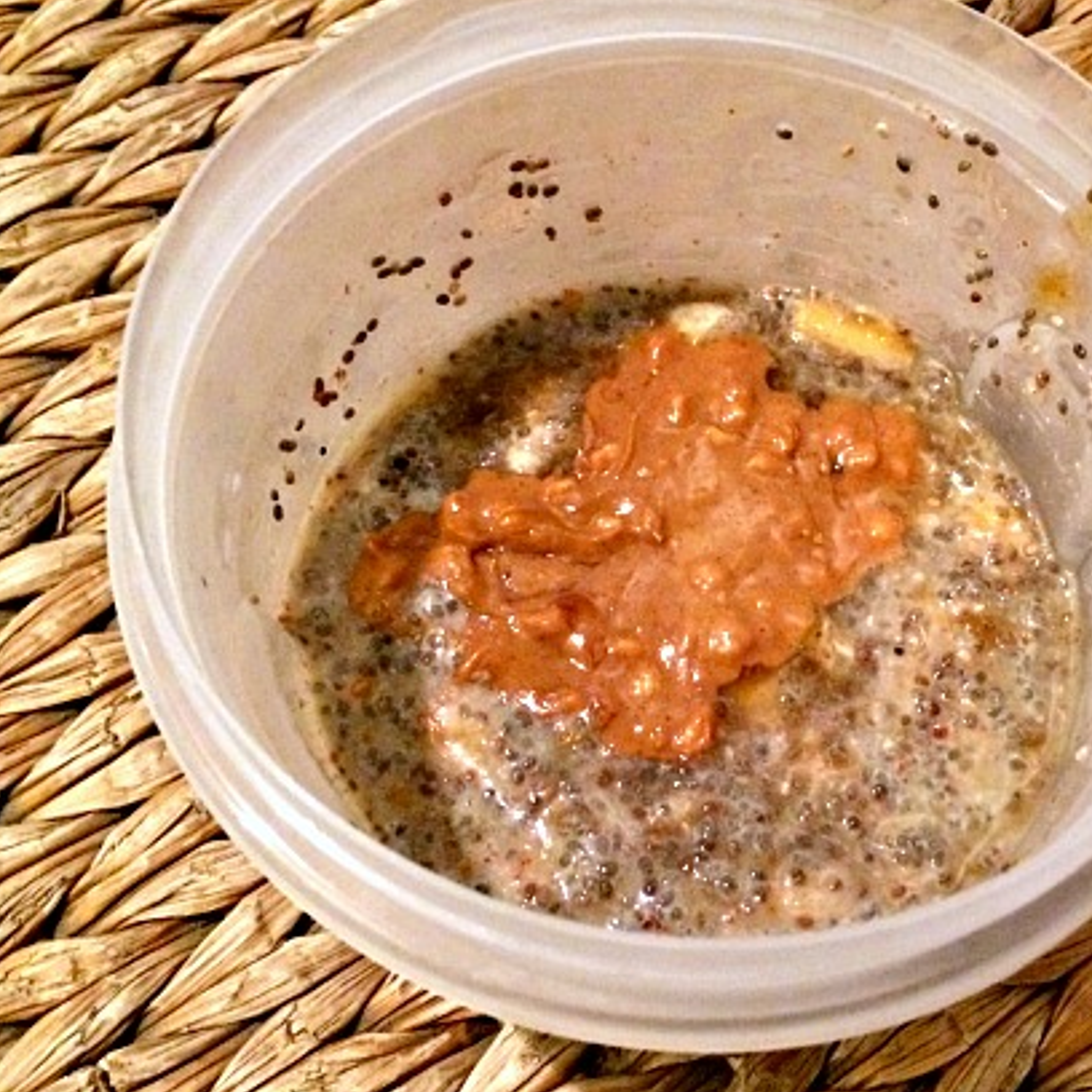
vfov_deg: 42.8
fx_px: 1392
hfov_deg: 42.4
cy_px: 506
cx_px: 704
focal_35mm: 39
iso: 400
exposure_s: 1/15
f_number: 2.2
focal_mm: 4.12
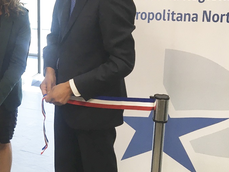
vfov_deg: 24.2
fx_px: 397
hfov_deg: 30.4
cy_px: 50
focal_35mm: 60
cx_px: 13
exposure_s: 1/35
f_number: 2.2
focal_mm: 4.15
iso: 32
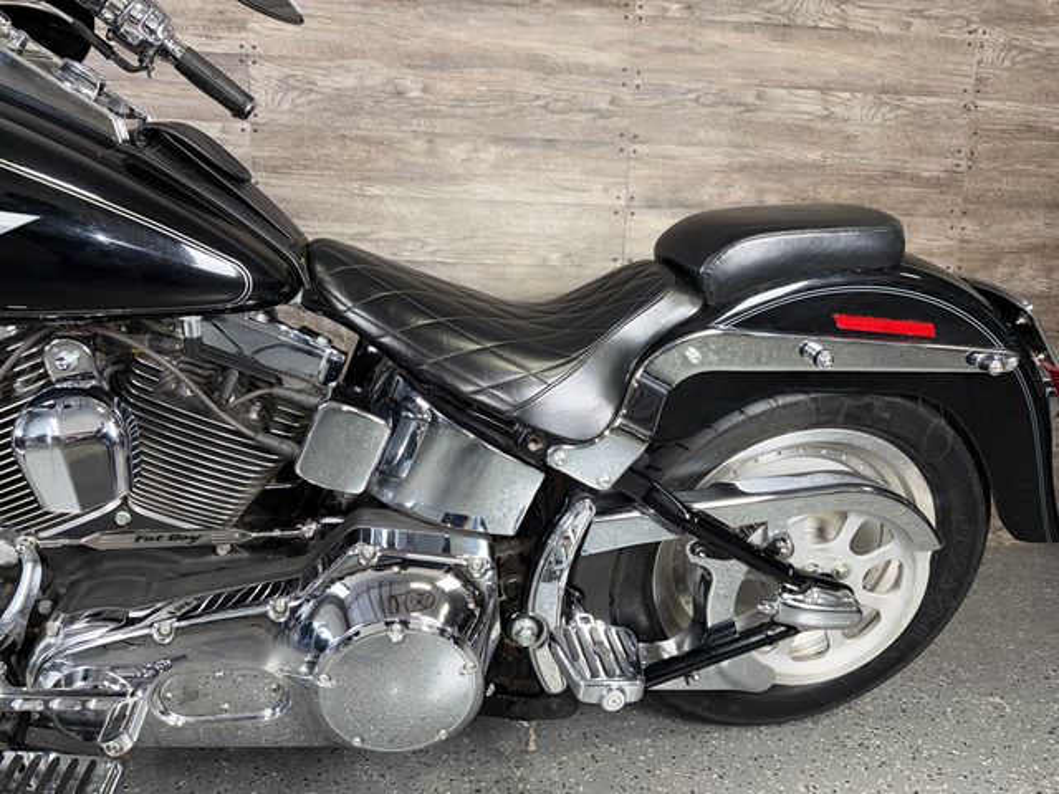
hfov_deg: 71.6
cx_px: 530
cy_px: 397
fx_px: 734
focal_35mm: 24
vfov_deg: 56.8
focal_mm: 6.76
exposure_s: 1/28
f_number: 1.78
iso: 80
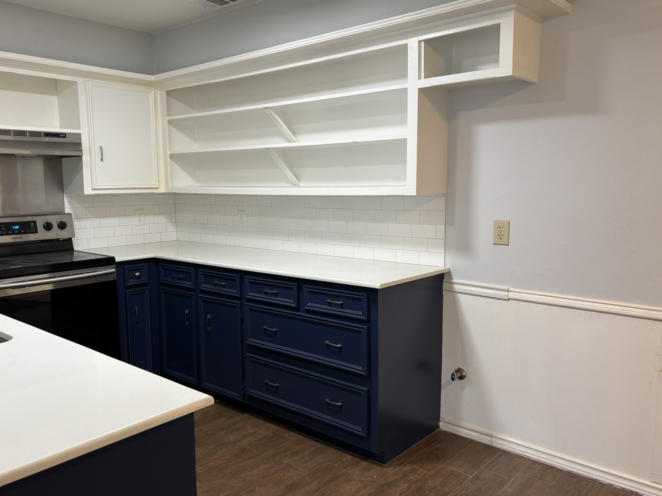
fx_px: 555
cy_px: 244
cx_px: 303
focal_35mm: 29
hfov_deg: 61.6
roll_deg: +0.9
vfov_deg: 48.2
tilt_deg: -6.4
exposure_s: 1/60
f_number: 1.6
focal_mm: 5.96
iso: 100
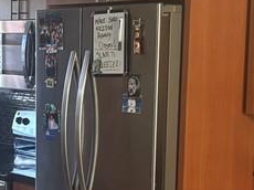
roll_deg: +0.3
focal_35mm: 116
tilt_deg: -11.0
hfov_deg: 16.7
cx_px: 7
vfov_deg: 12.5
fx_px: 850
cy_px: 205
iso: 400
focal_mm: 5.96
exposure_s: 1/40
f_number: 1.6
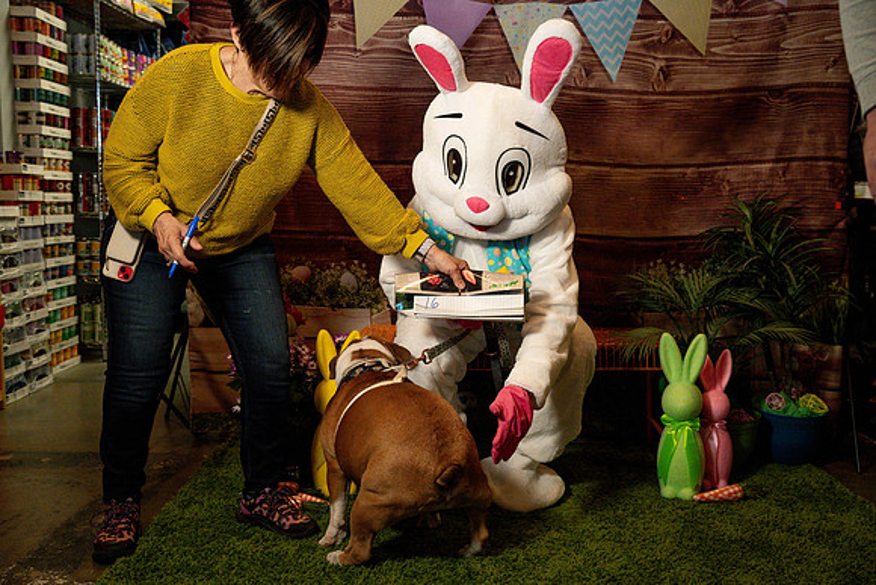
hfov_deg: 54.4
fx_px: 852
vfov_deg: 37.9
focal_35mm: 35
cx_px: 438
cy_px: 292
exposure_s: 1/500
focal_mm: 35
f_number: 4.5
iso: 8000
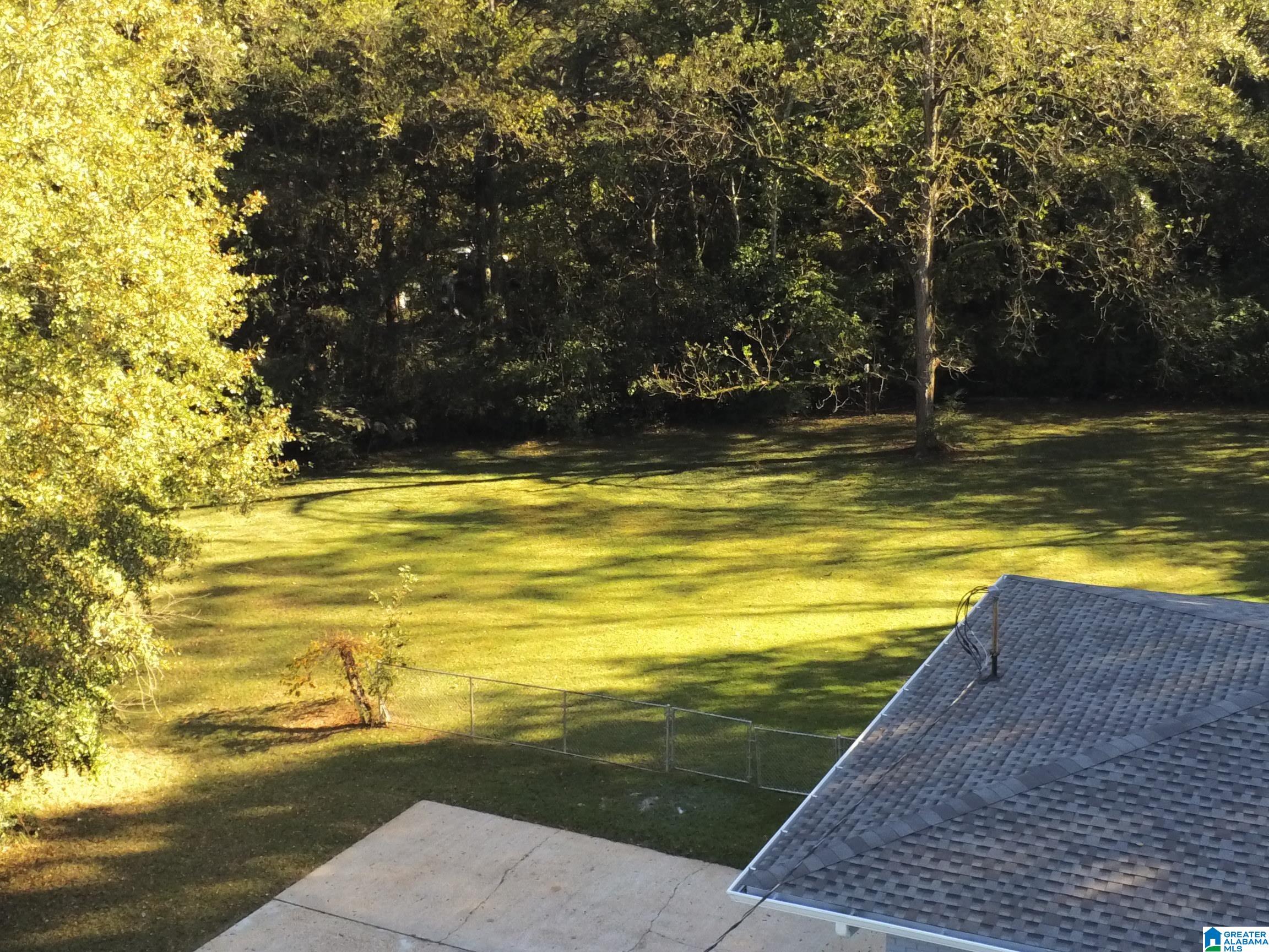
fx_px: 1686
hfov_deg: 41.2
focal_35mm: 46
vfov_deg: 31.5
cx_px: 634
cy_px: 476
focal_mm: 4
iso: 113
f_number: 2.4
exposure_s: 1/240
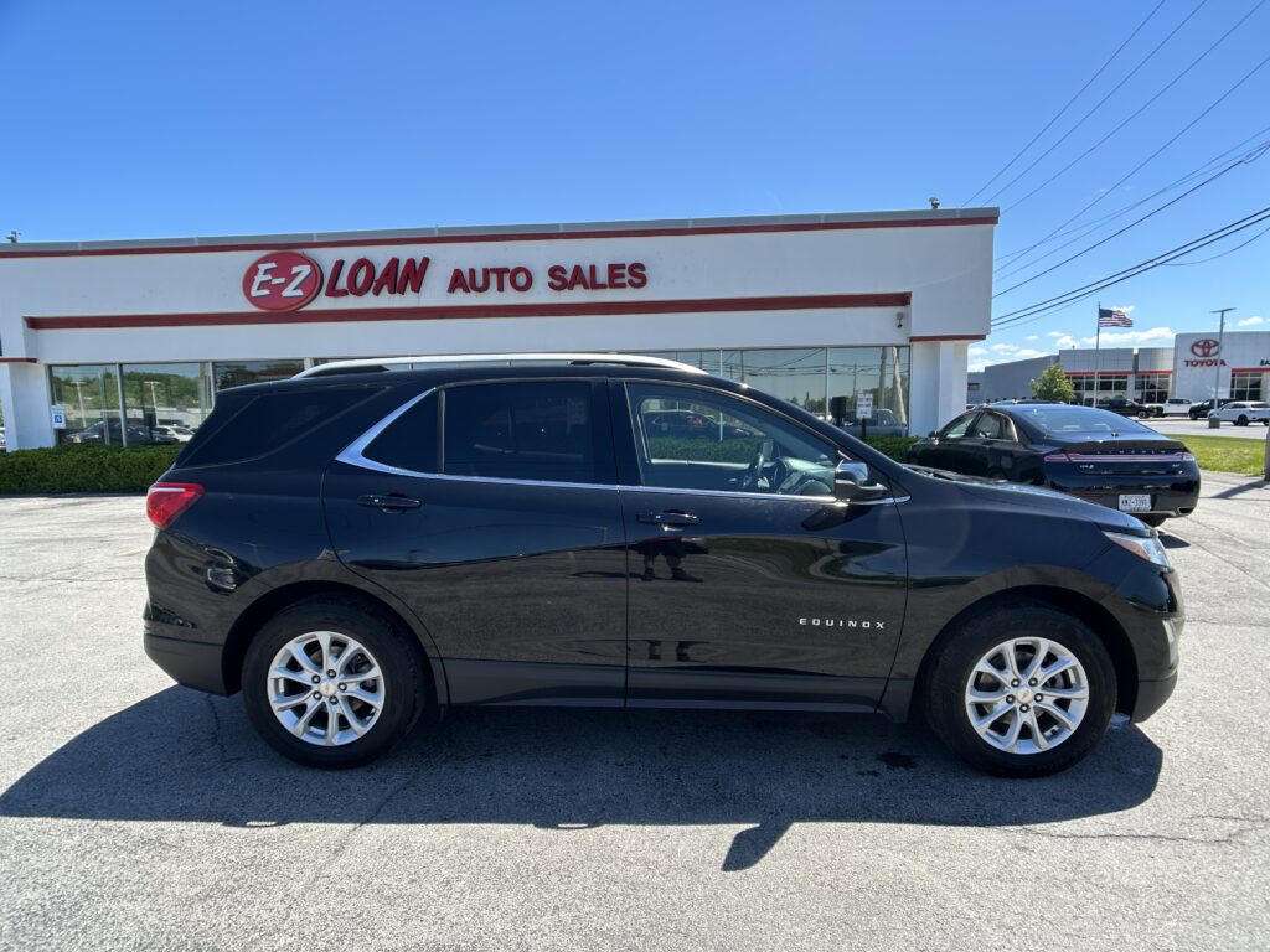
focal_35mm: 26
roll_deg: +1.0
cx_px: 635
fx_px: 954
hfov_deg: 67.3
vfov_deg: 53.1
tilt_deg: -5.0
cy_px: 476
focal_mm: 5.7
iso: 50
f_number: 1.5
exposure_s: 1/2045
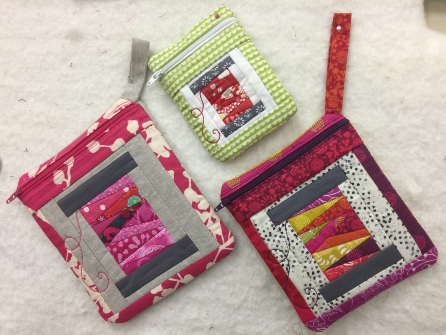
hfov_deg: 61.7
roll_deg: -1.3
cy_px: 168
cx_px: 223
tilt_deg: -6.8
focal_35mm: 29
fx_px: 374
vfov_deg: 48.2
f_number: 2.2
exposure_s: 1/15
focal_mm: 4.15
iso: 32
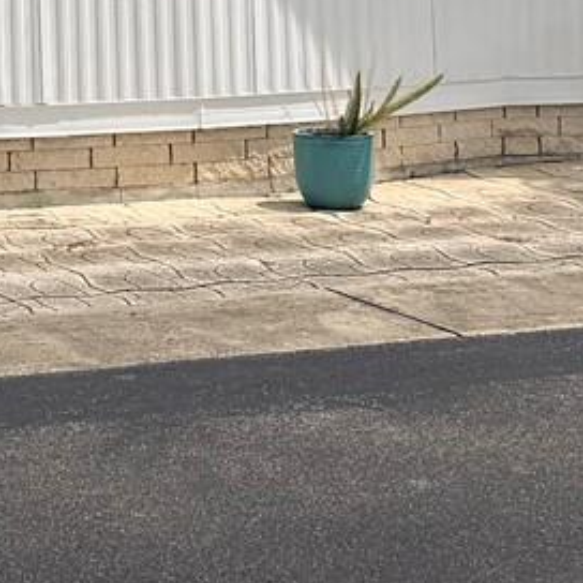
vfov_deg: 13.4
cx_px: -219
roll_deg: -1.1
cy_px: -189
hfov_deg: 13.4
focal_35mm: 125
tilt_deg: +4.6
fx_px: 2382
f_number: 1.78
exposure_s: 1/10309
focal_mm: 6.76
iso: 80
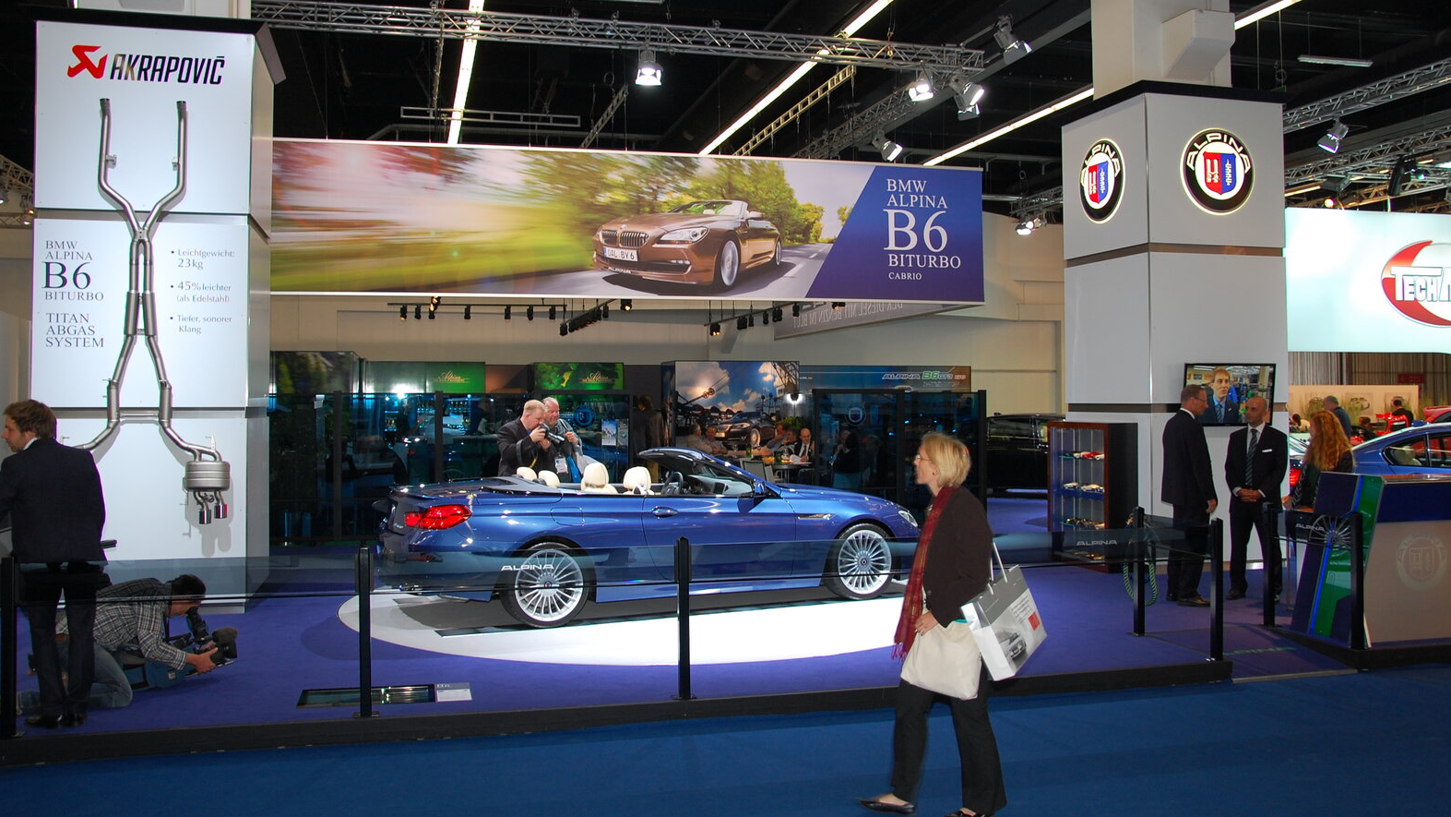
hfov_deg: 58.7
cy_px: 360
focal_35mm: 34
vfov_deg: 35.1
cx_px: 719
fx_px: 1290
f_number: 4
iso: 320
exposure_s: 1/60
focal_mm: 21
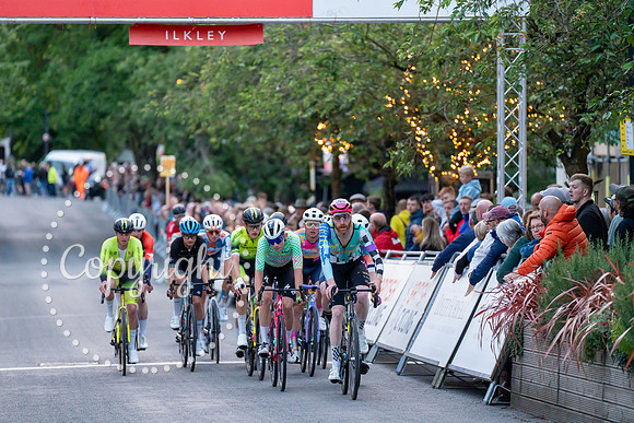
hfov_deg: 10.3
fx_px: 3523
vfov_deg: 6.9
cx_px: 317
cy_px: 212
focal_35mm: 200
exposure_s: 1/1000
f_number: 2.8
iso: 3200
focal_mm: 200
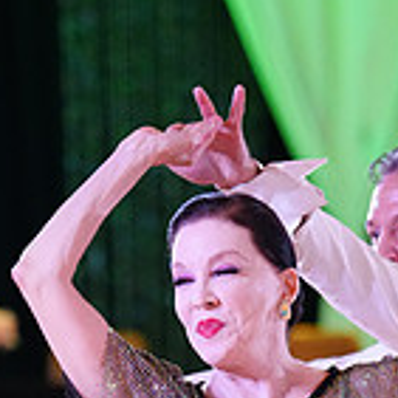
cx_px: 236
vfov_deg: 4.3
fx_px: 5242
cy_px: 677
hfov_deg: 4.3
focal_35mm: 403
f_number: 2.8
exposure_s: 1/400
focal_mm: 115
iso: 5000
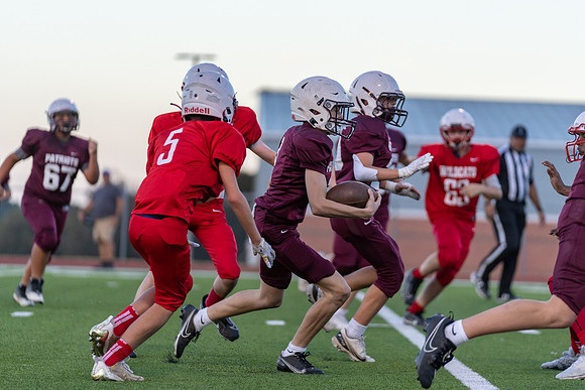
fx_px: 3012
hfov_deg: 11.1
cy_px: 195
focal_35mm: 185
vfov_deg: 7.4
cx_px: 292
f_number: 2.8
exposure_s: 1/1250
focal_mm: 174
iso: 640
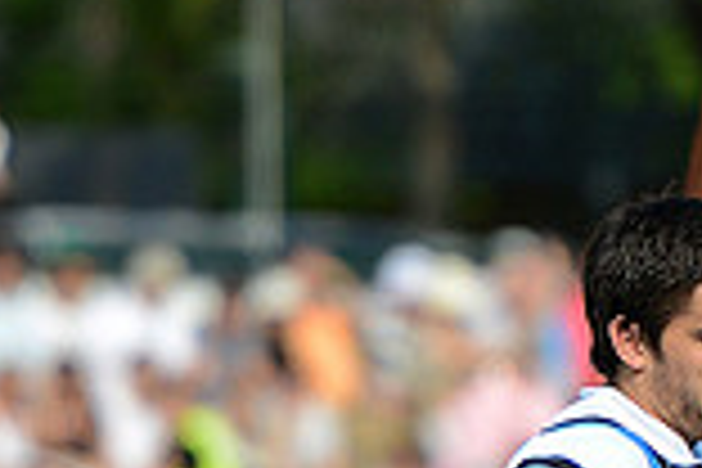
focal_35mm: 744
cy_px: 767
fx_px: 14507
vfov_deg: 1.8
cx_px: 716
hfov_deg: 2.8
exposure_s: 1/2500
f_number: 2.8
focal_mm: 200
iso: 250
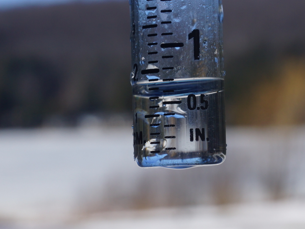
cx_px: 183
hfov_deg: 19.8
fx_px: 872
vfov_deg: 14.9
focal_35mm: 99
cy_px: 90
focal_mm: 50
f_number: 9
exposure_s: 1/100
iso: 100
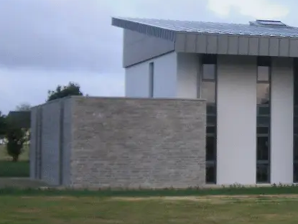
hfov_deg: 16.0
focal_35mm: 114
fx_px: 982
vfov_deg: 13.0
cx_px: 423
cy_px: 113
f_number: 3.1
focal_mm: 6.51
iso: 100
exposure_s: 1/100
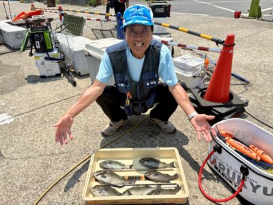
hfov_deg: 67.3
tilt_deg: -27.3
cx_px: 136
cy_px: 102
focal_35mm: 26
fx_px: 205
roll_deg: +2.5
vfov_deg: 53.1
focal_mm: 5.96
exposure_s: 1/2639
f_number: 1.6
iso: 50
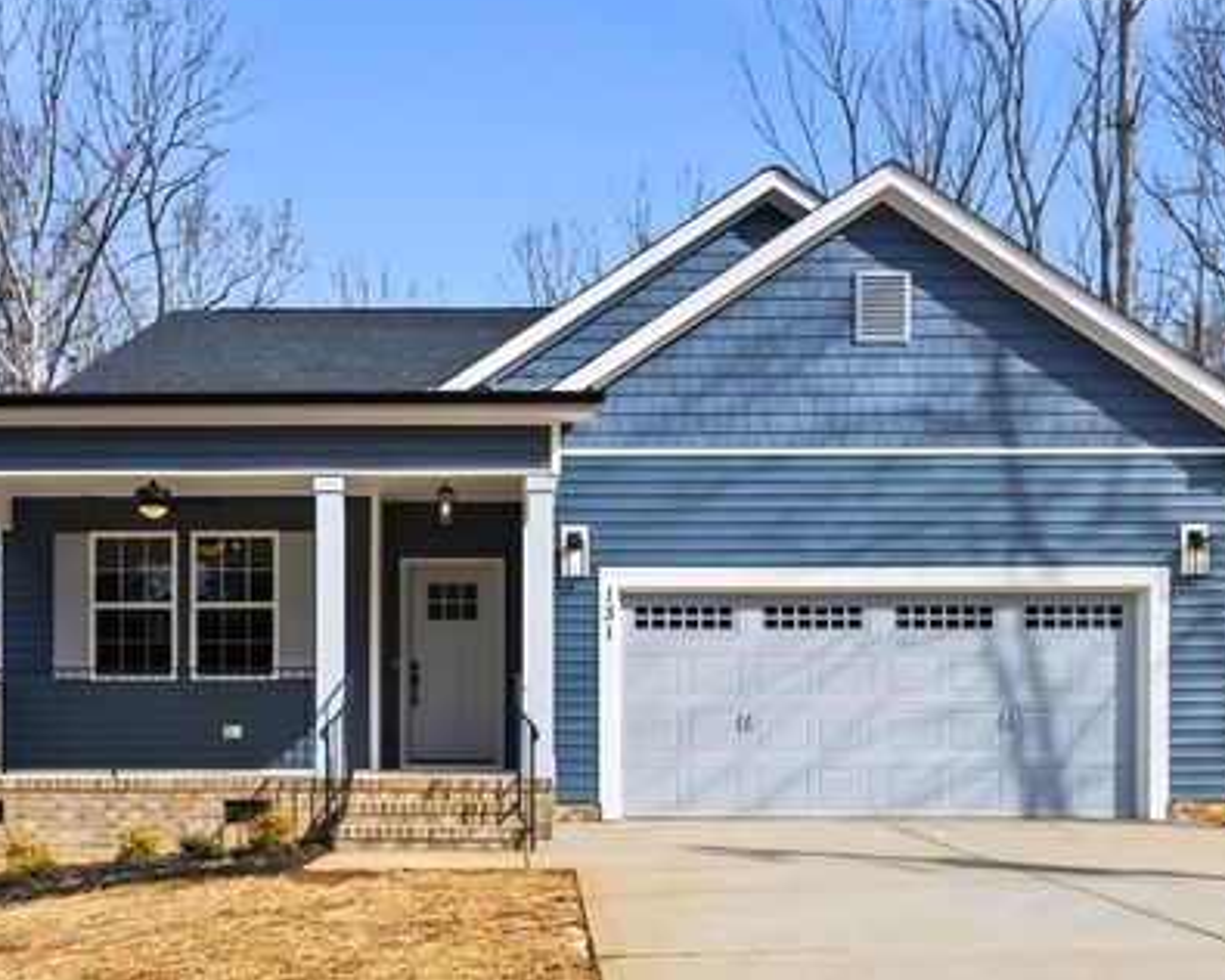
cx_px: 558
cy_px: 467
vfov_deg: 70.8
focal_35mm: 19
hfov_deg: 83.1
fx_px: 689
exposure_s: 1/5000
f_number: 10
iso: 400
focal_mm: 16
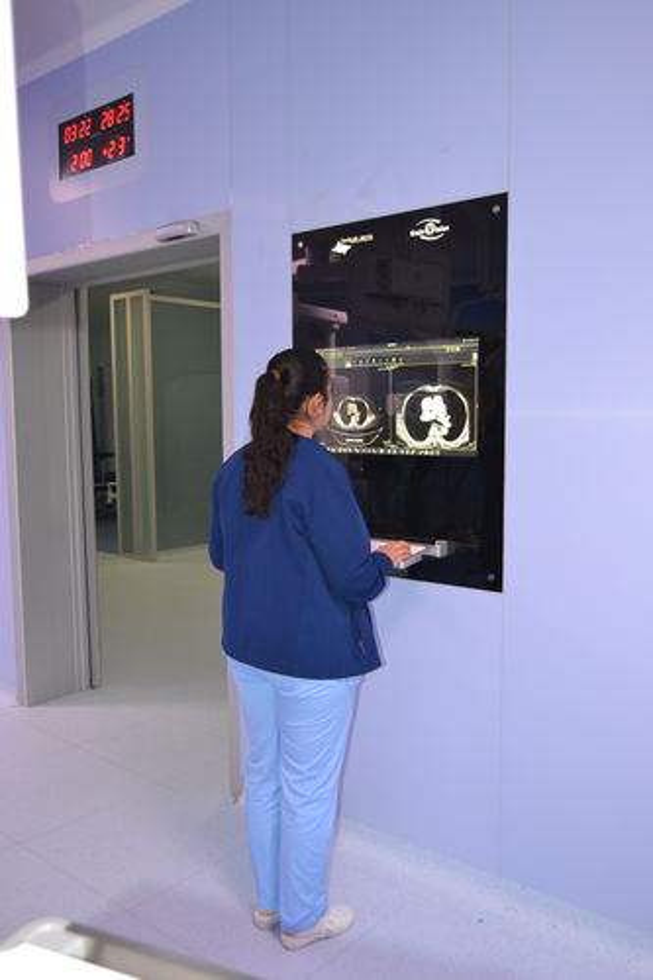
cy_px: 490
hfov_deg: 43.6
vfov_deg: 61.9
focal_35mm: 30
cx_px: 326
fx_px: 817
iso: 720
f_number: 3.5
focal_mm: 20
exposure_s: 1/60
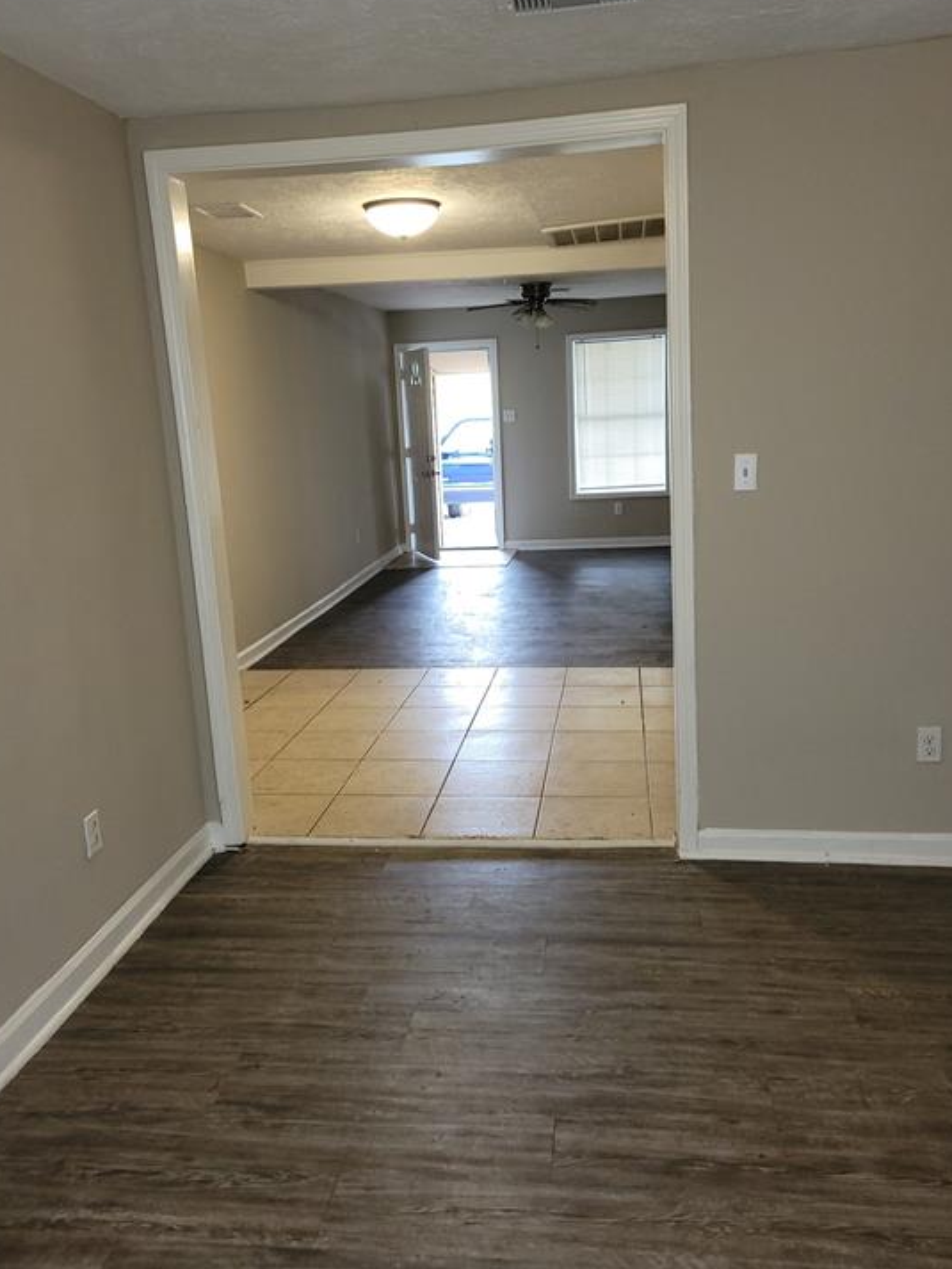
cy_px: 628
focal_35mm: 28
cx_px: 461
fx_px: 1026
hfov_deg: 49.8
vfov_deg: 63.4
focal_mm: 5.4
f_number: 1.8
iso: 125
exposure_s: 1/24
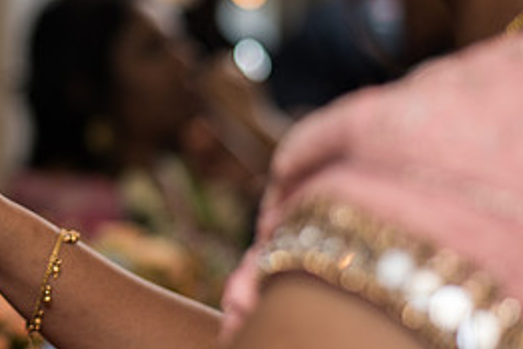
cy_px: 145
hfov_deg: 16.4
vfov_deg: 11.3
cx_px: -48
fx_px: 1759
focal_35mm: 121
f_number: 2.2
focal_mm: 50
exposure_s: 1/250
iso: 100
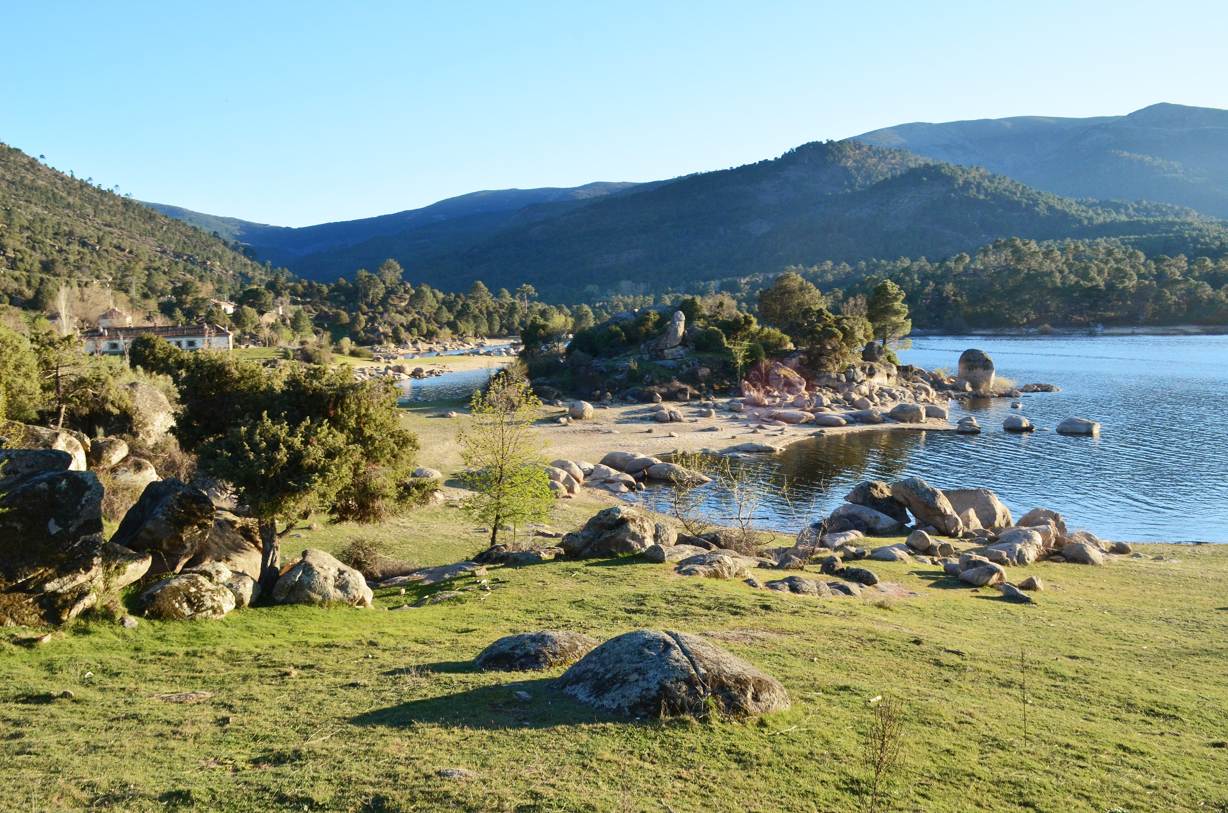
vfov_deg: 39.8
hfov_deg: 57.3
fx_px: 1123
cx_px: 614
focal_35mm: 33
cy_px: 406
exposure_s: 1/200
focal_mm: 22
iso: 400
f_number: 10
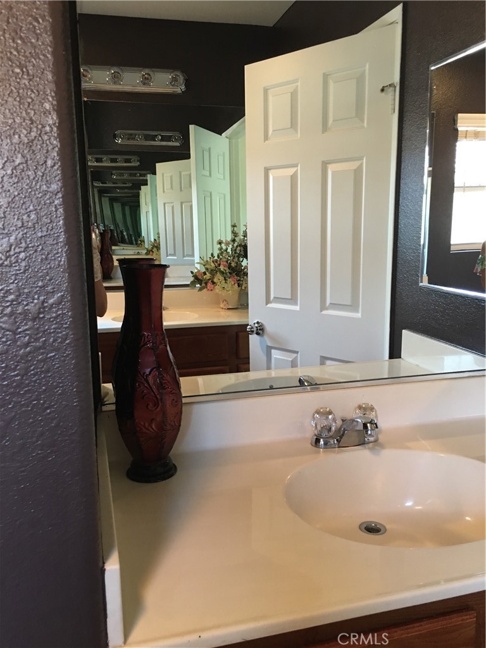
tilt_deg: -10.4
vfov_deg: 61.7
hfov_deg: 48.2
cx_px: 243
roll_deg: +1.1
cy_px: 324
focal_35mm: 29
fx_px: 543
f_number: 2.2
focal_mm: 4.15
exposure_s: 1/8
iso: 100
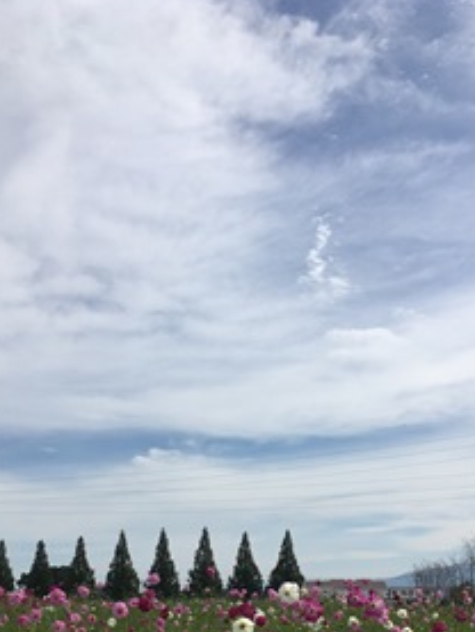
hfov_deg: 32.9
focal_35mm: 44
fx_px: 804
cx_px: 238
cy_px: 453
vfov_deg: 42.0
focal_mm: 4.15
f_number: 2.2
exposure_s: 1/4049
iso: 25
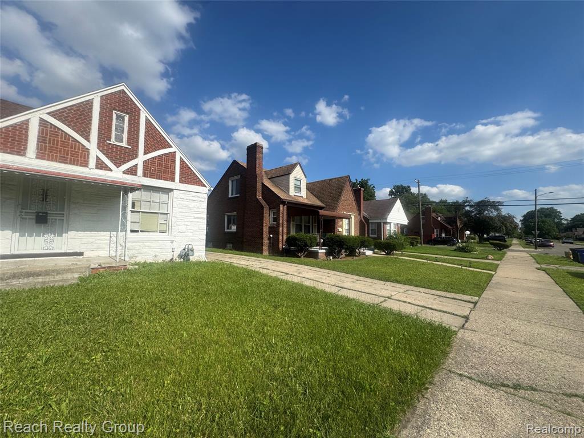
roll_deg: -1.2
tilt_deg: +3.6
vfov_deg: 85.7
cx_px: 292
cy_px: 219
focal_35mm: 14
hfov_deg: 102.1
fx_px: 236
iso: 50
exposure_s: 1/2494
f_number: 2.2
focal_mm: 2.22
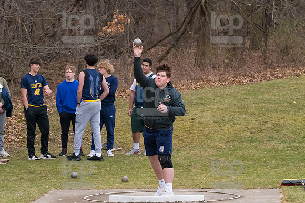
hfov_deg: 11.2
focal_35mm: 183
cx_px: 152
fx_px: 1549
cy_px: 102
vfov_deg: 7.5
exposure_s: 1/2000
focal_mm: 122
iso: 2000
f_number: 5
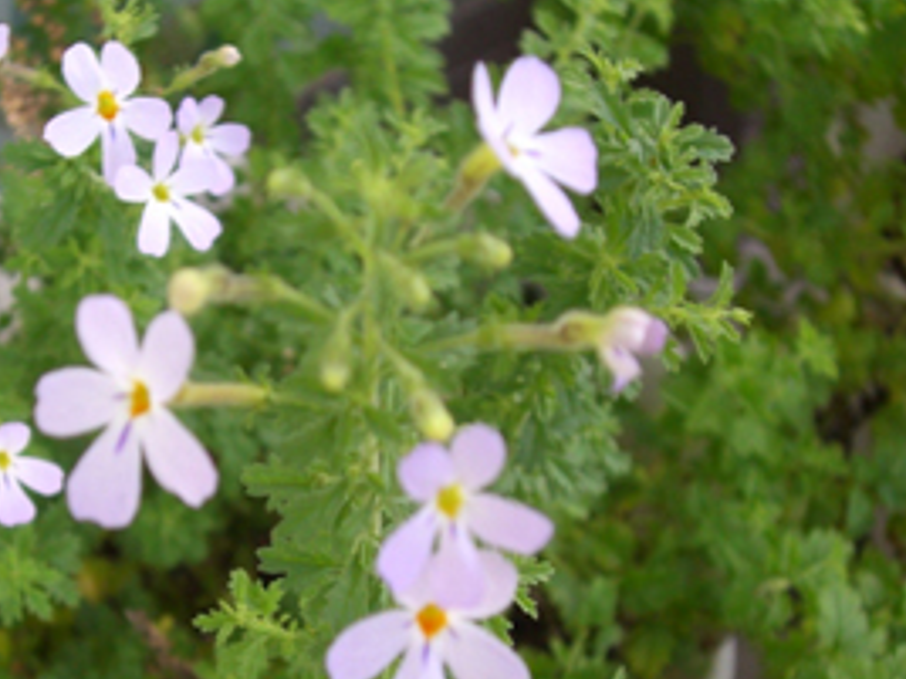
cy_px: 456
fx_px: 2146
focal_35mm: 82
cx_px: 348
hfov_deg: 23.8
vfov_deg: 17.9
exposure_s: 1/50
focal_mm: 9
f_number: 3.3
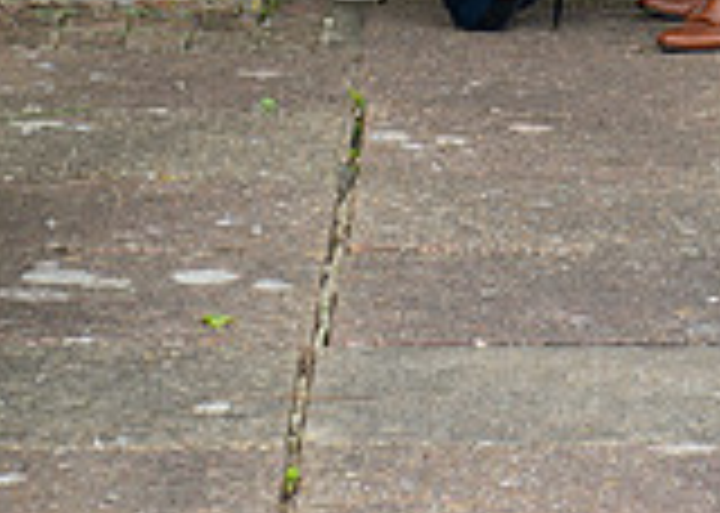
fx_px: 6967
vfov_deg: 4.2
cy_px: -426
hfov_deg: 5.9
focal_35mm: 341
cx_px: 620
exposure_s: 1/100
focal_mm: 70
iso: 100
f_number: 5.6
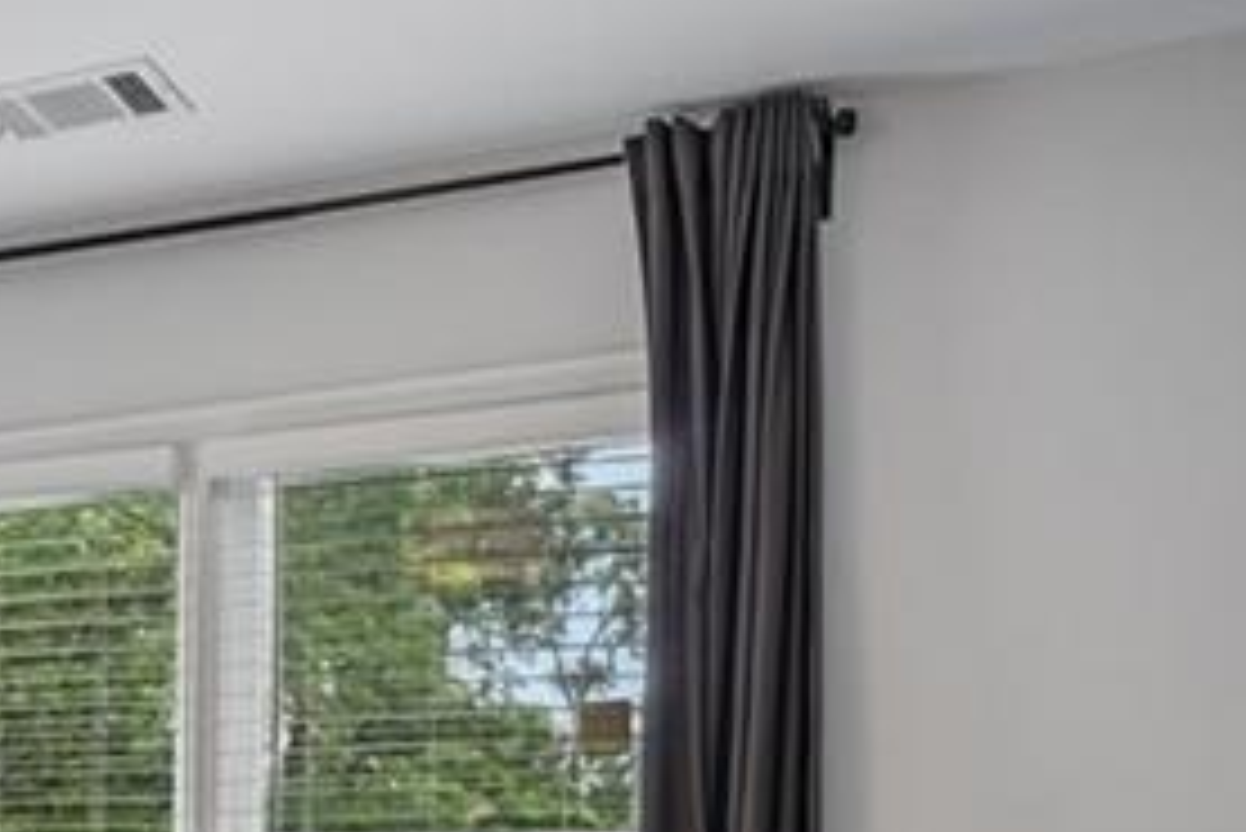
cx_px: -108
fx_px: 2043
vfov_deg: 21.4
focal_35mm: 59
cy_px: 992
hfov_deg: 30.5
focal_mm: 16
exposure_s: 1/30
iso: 800
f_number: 8
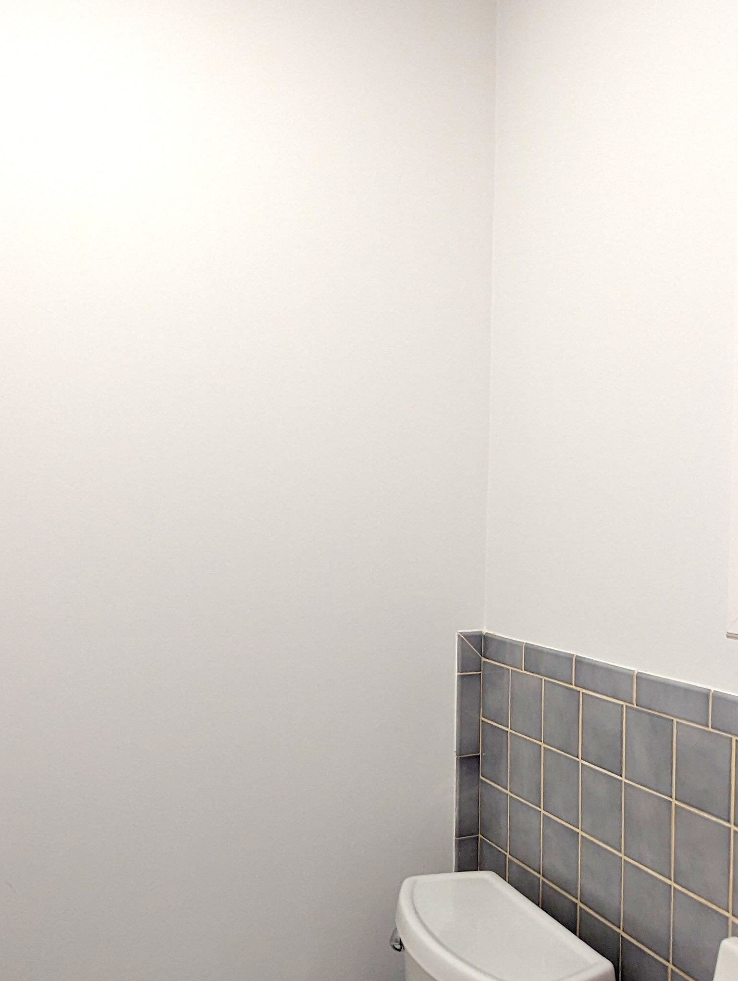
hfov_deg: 43.9
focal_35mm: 32
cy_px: 562
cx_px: 457
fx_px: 907
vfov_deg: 56.5
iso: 236
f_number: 2.2
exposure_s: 1/40
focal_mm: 2.35
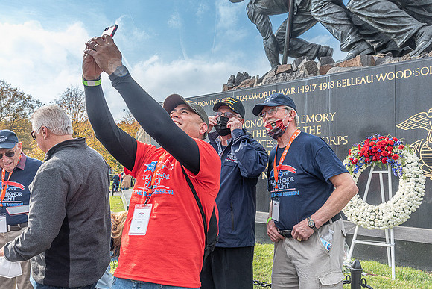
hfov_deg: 55.8
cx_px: 216
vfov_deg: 38.9
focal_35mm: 34
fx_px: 408
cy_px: 144
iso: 500
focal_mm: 34
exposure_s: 1/400
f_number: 10
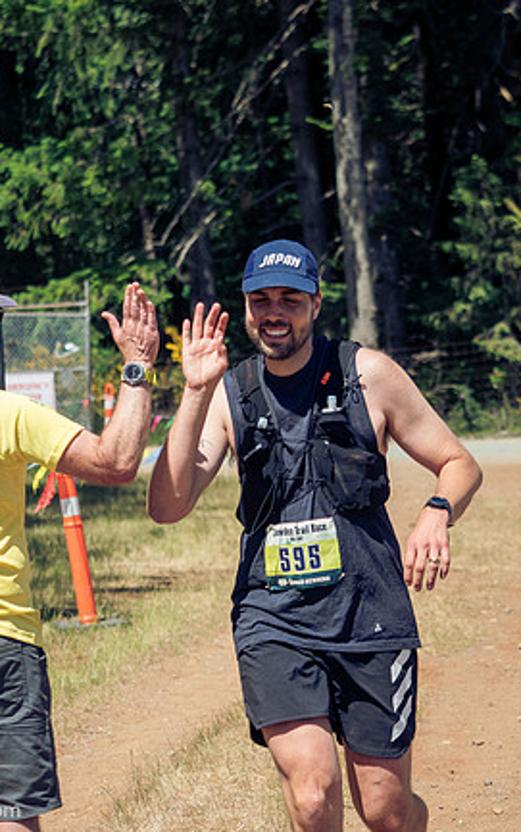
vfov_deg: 14.7
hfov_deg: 9.2
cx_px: 317
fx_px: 3223
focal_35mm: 142
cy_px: 416
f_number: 2.8
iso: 250
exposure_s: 1/2000
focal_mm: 50
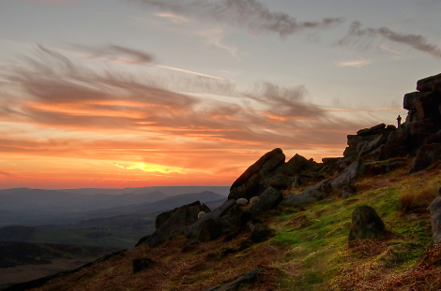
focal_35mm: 46
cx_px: 248
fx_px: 562
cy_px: 172
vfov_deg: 29.0
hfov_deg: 42.8
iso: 400
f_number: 6.3
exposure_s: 1/500
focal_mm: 24
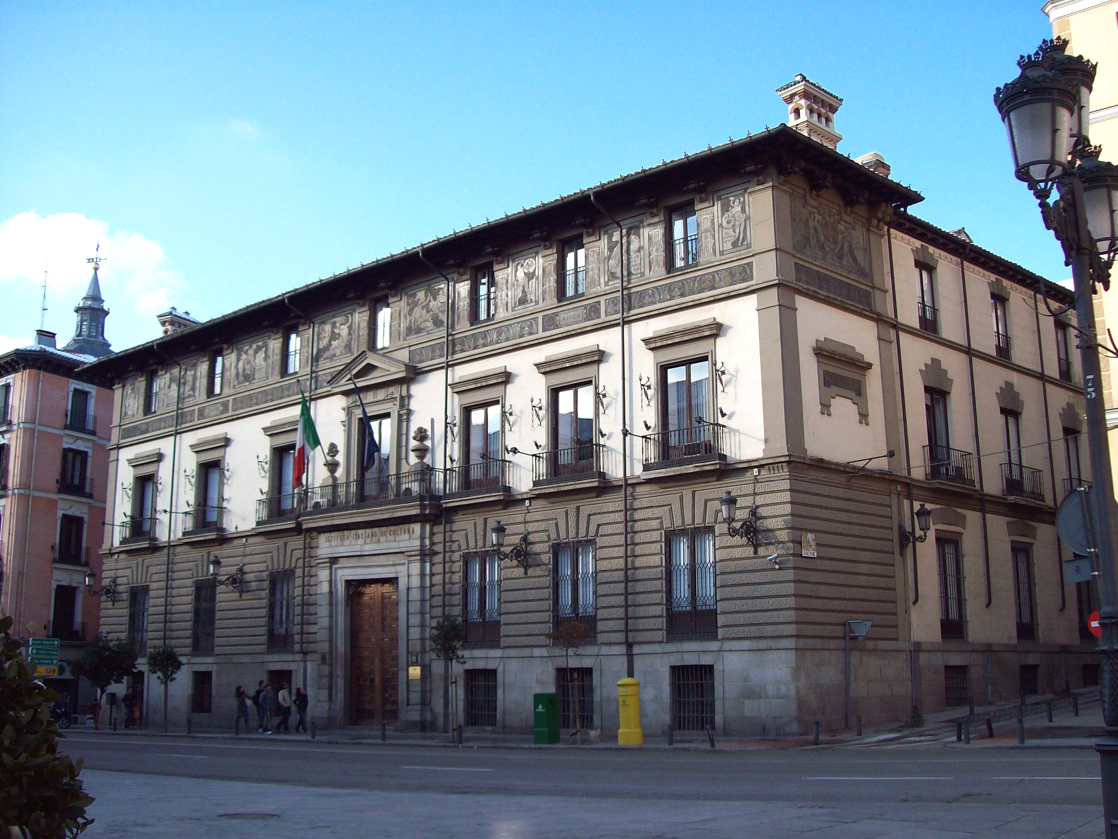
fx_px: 1163
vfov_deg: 39.7
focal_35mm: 36
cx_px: 559
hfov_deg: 51.4
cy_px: 420
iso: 80
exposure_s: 1/488
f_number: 2.7
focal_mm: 6
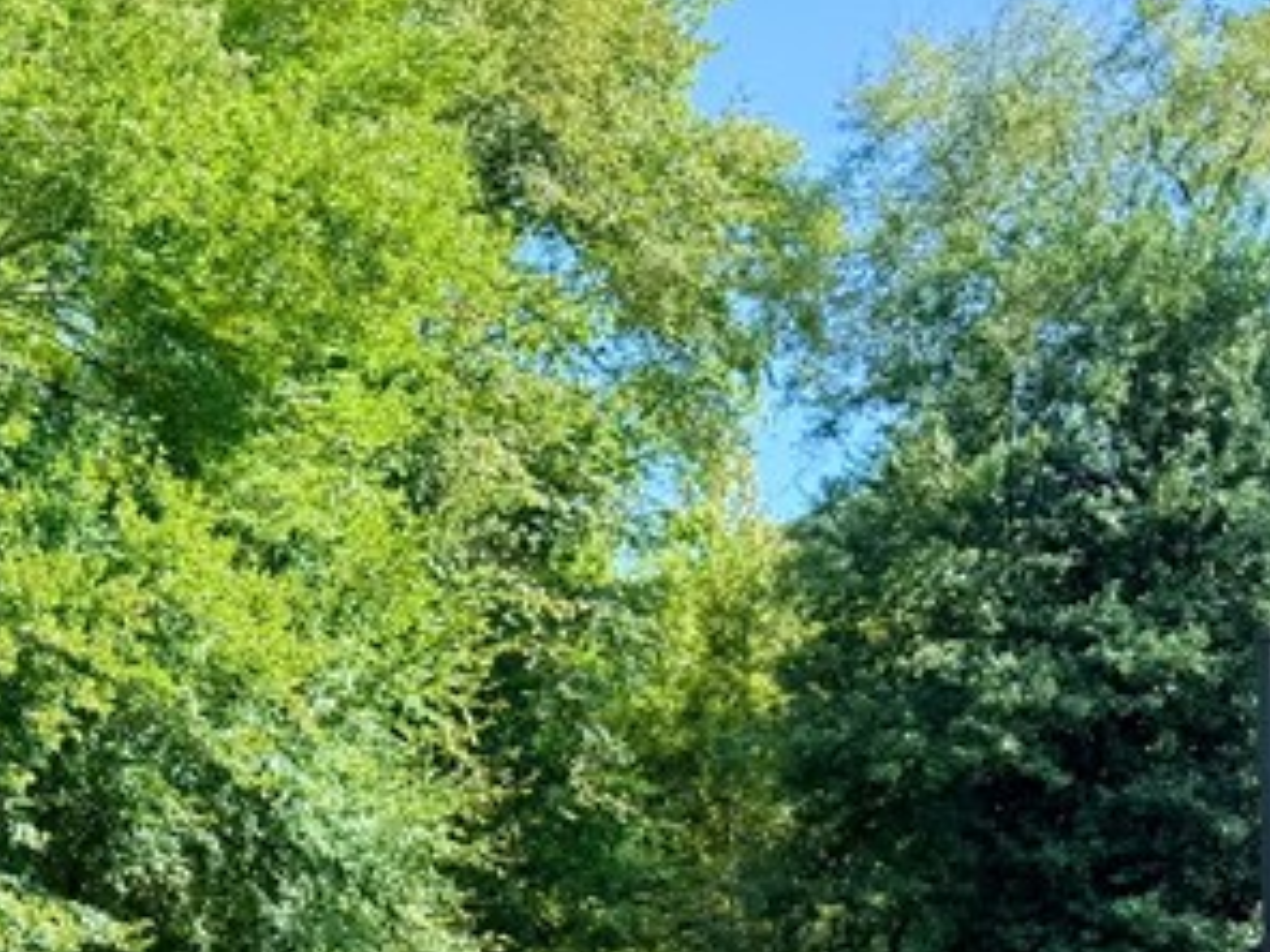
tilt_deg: -2.8
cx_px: -142
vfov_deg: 16.5
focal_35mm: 83
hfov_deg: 22.2
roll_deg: +2.5
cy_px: 1329
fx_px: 3045
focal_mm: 6.76
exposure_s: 1/1292
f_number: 1.78
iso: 100
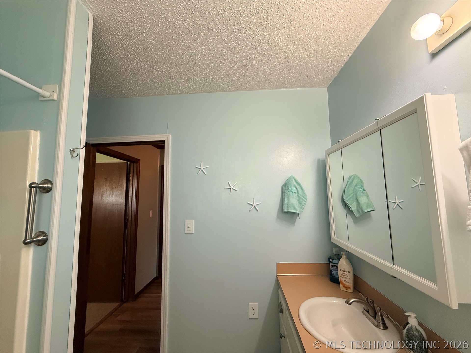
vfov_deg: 85.7
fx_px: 190
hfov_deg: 102.1
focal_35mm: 14
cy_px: 176
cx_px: 236
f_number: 2.2
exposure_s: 1/120
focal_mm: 2.22
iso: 320
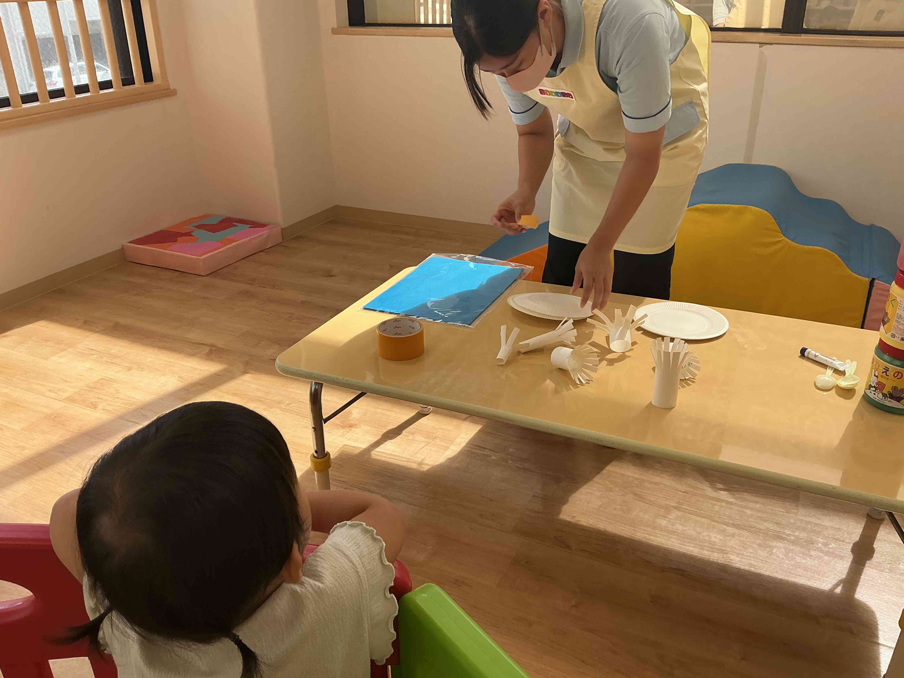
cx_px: 452
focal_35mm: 29
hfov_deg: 61.7
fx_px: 757
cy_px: 339
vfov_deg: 48.2
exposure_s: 1/262
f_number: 1.8
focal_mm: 3
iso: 25
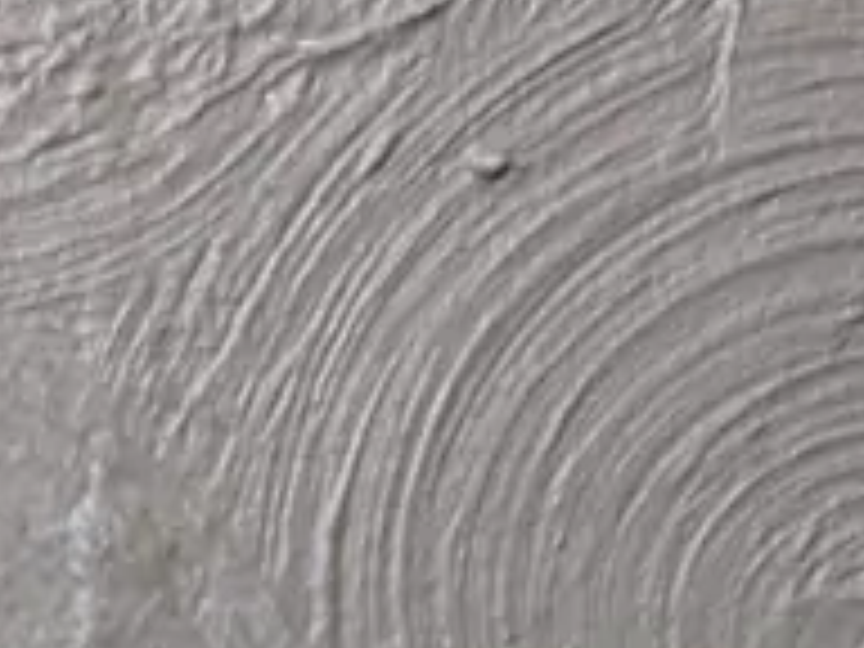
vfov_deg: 9.8
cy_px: 1696
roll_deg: +0.7
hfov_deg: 14.6
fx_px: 3195
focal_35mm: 128
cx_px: -338
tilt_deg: -8.7
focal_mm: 6.86
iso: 125
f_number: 1.78
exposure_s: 1/100
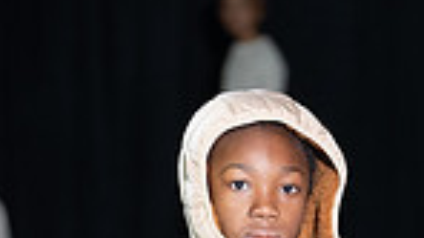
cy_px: 622
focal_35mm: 397
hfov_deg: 5.4
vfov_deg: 3.0
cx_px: 307
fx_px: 4460
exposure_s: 1/160
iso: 1250
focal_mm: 125
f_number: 5
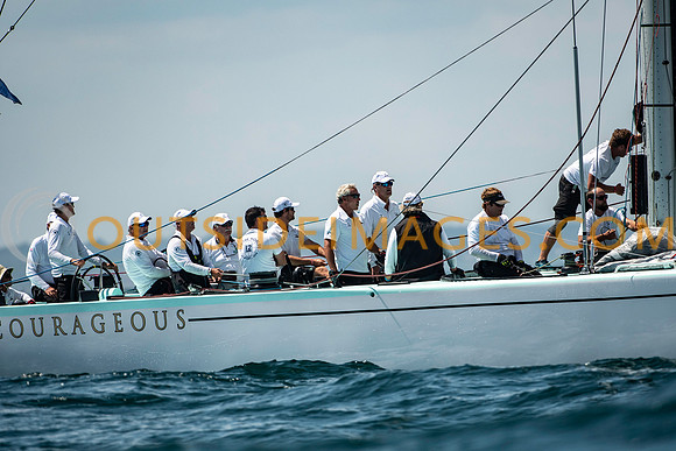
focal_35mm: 540
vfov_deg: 2.5
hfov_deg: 3.8
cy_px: 226
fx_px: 10142
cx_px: 338
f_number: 5
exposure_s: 1/3200
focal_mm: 360
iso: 400
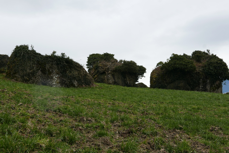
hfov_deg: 51.9
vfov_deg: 36.0
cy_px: 76
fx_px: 236
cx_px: 114
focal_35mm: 37
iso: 200
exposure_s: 1/200
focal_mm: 16.5
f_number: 5.6
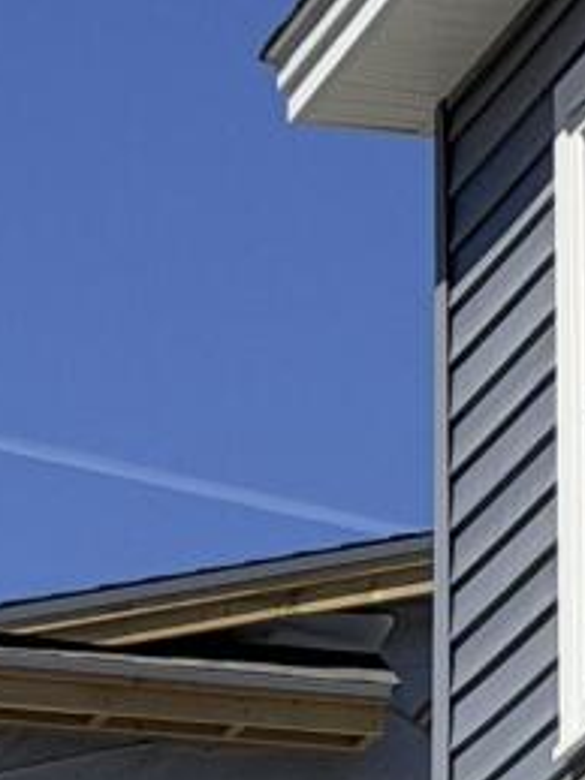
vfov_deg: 5.1
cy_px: 2045
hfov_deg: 4.0
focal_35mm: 371
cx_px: 986
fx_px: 8367
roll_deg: -0.4
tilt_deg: +5.7
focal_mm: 6.76
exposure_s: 1/8772
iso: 64
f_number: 1.78
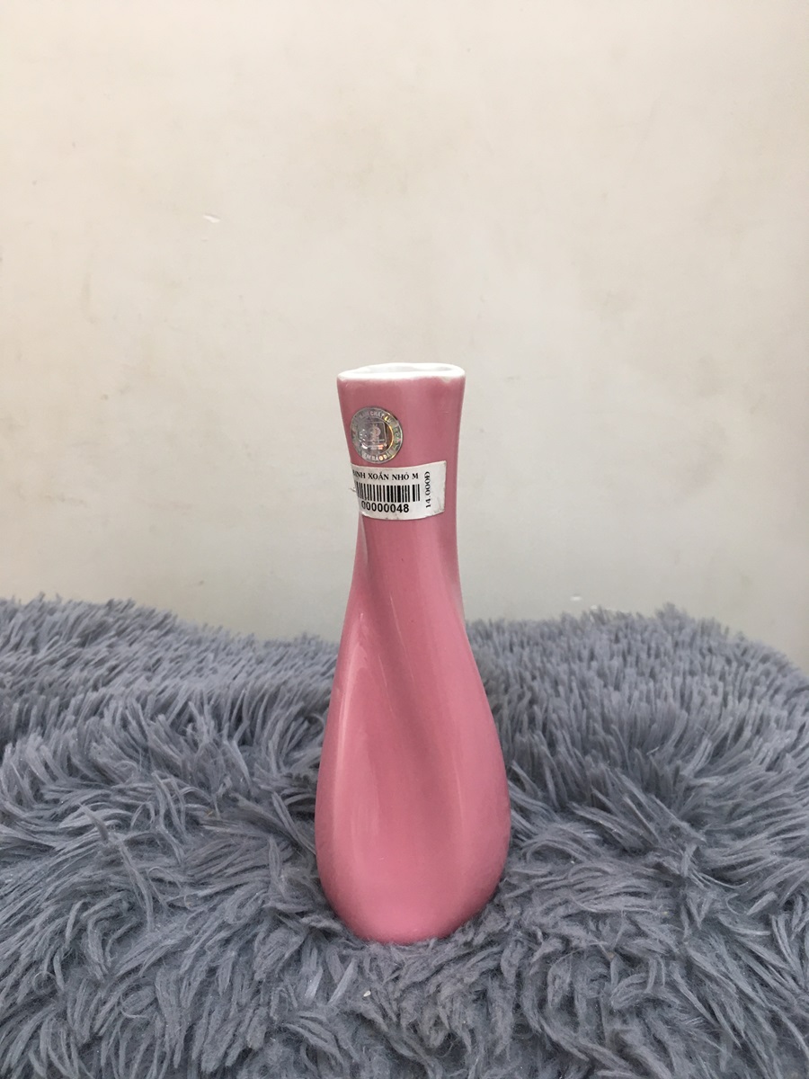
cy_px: 540
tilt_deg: -22.8
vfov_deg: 61.7
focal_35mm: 29
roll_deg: -2.1
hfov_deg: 48.2
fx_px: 904
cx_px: 404
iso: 100
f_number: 2.2
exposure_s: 1/33
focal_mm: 4.15
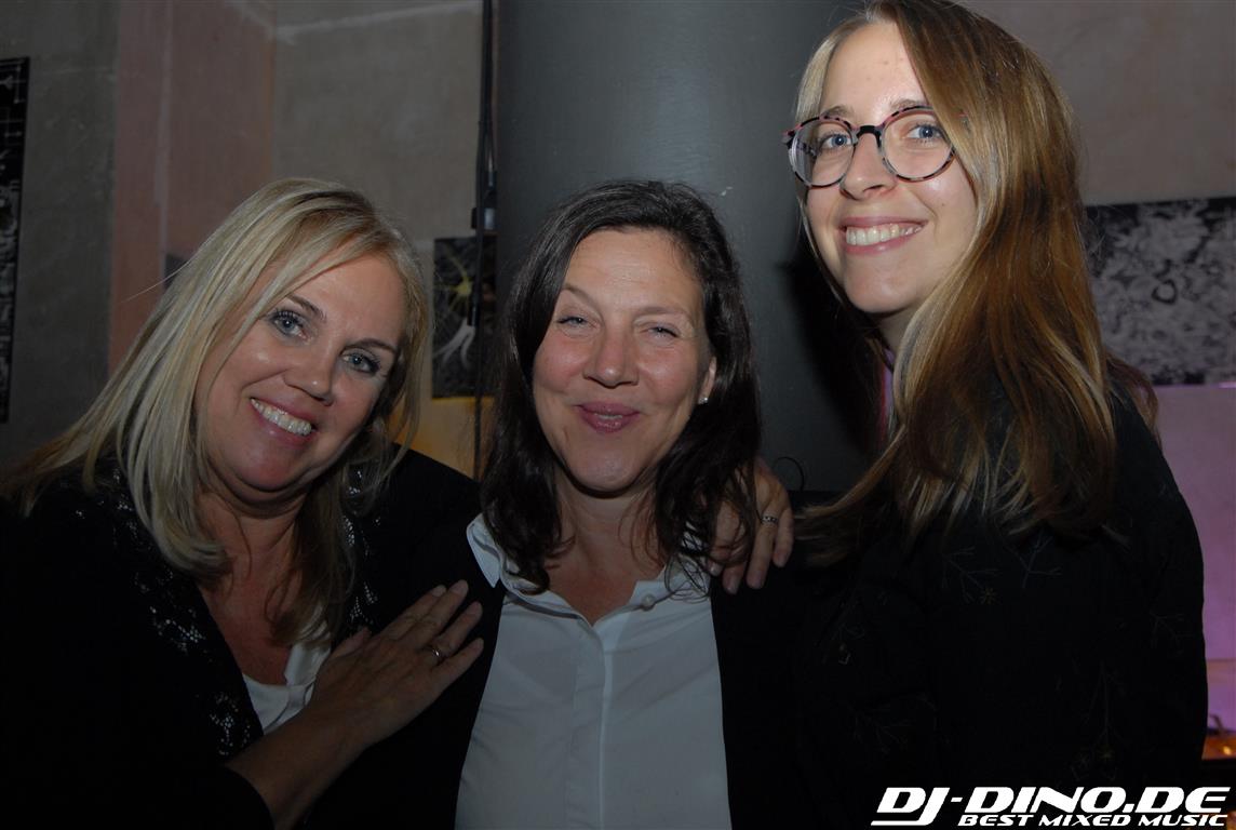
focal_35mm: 44
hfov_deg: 44.9
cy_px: 415
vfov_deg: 31.0
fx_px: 1497
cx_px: 618
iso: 400
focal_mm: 29
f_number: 5.6
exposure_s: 1/30
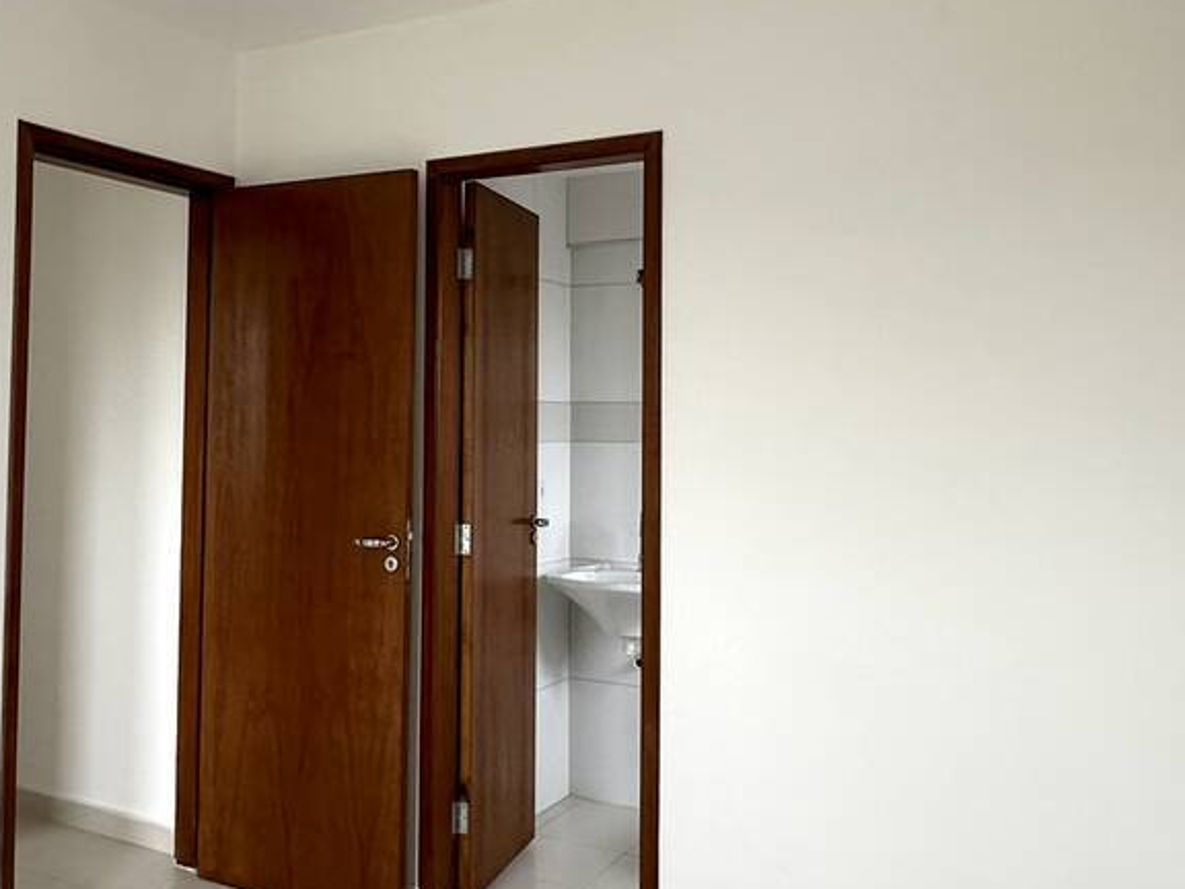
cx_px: 430
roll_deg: -0.9
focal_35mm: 35
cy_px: 364
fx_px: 1198
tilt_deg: +2.5
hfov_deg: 52.0
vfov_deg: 40.6
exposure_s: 1/99
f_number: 2.2
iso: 160
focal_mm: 2.22
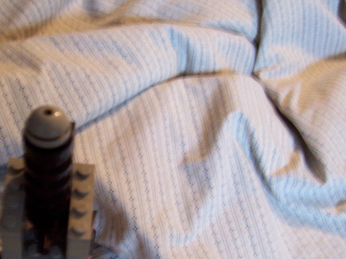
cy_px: 217
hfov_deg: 33.3
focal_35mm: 57
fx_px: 570
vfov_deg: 25.1
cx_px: 100
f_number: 2.7
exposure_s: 1/8
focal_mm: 5.6
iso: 160
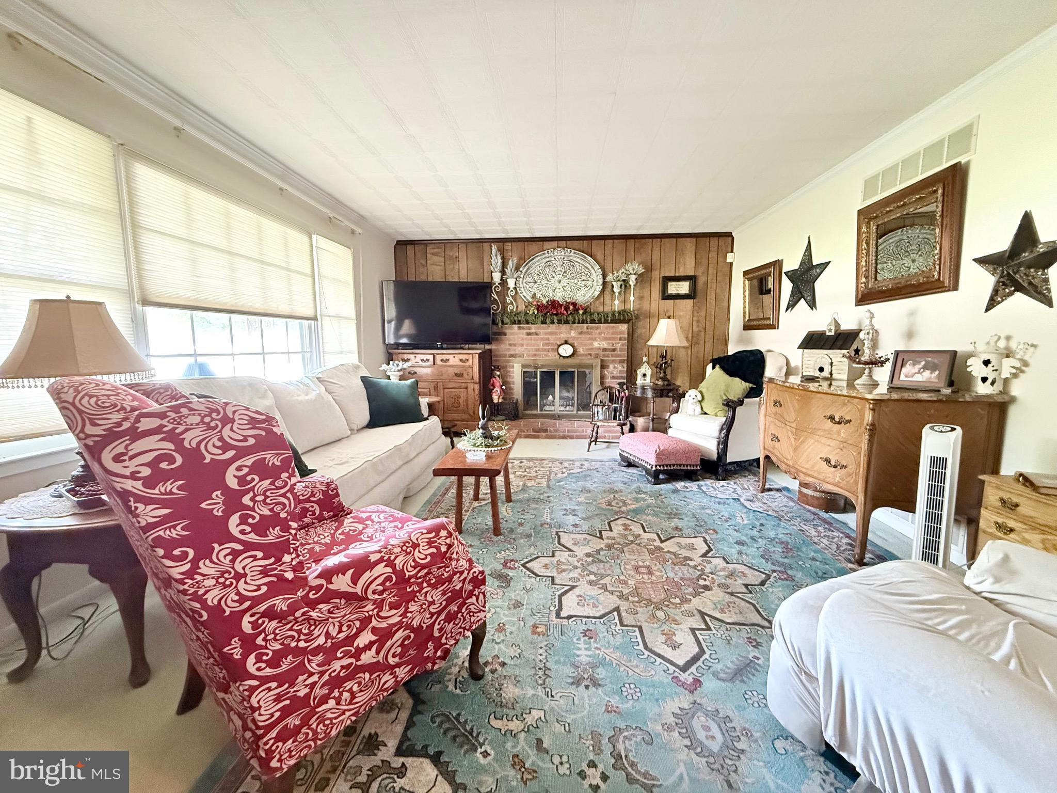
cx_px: 528
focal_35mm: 14
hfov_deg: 102.1
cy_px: 396
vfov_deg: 85.7
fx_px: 427
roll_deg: +0.2
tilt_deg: -7.0
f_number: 2.2
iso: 800
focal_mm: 2.22
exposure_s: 1/60
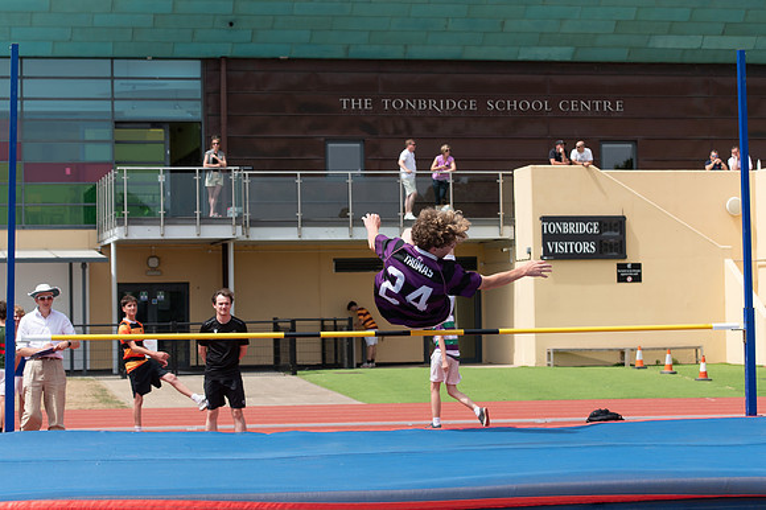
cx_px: 370
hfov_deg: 21.3
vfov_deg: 14.3
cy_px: 253
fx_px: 2038
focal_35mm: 96
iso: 180
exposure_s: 1/800
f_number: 6.3
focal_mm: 70
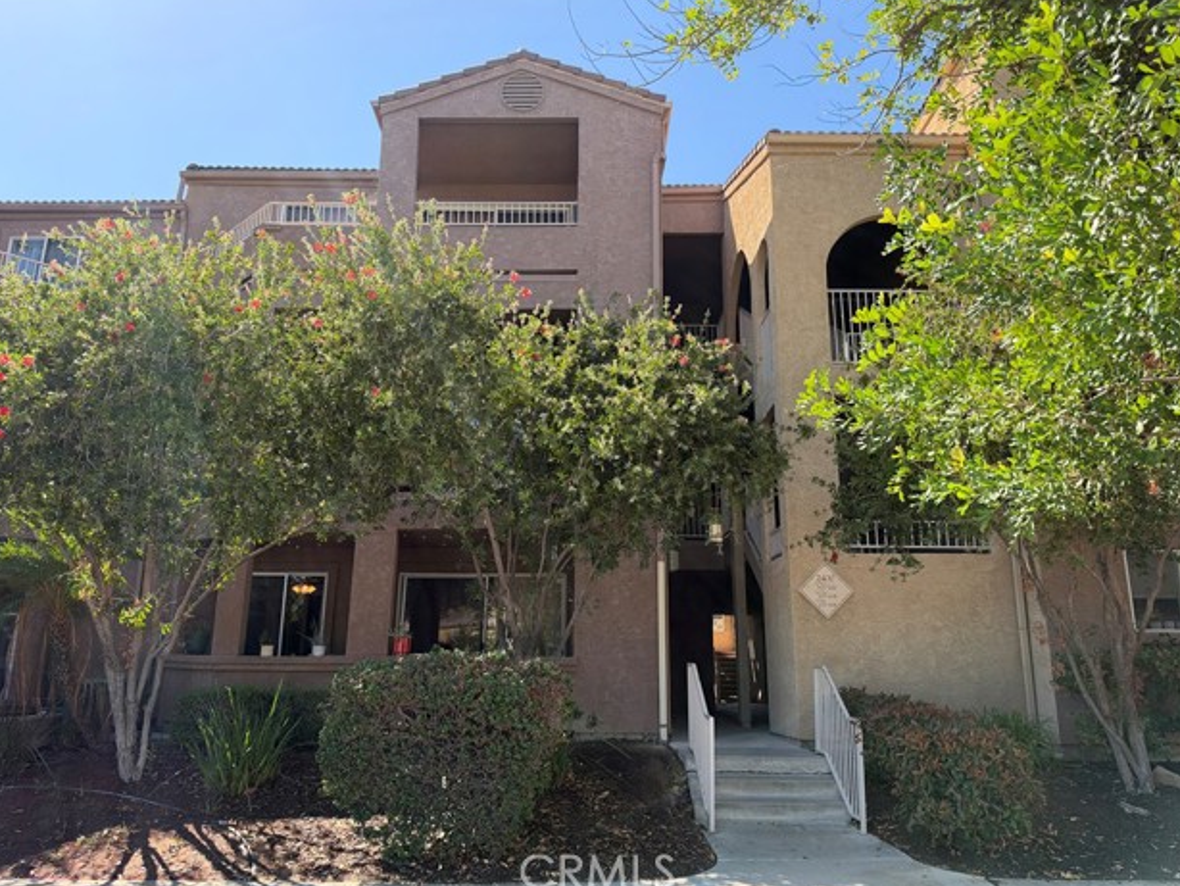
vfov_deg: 54.9
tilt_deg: +14.5
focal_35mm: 25
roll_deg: -0.9
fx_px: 853
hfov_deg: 69.4
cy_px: 438
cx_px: 573
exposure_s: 1/1264
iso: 100
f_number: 1.8
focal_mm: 6.93
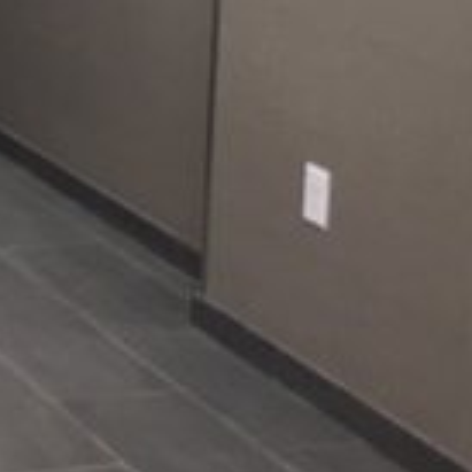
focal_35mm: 125
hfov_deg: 12.1
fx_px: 1928
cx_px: -519
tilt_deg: -8.1
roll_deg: +0.8
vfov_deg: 13.5
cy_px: -134
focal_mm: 4.15
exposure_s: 1/30
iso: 64
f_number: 2.2
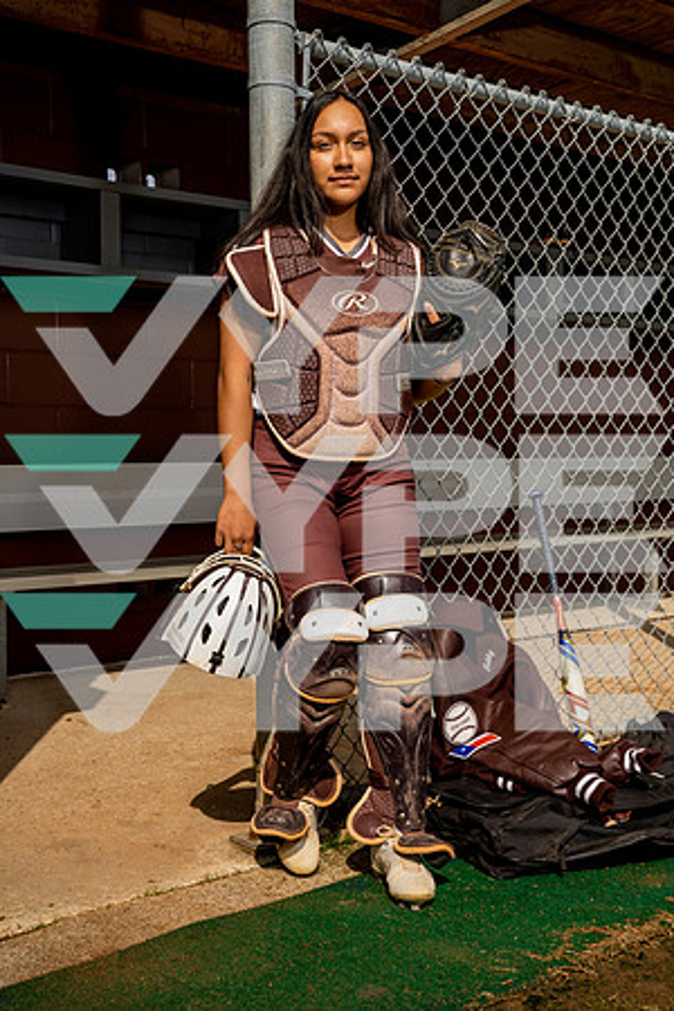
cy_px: 506
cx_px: 337
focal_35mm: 43
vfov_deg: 45.4
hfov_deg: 31.2
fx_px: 1207
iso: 100
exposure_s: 1/250
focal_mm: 43
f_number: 10
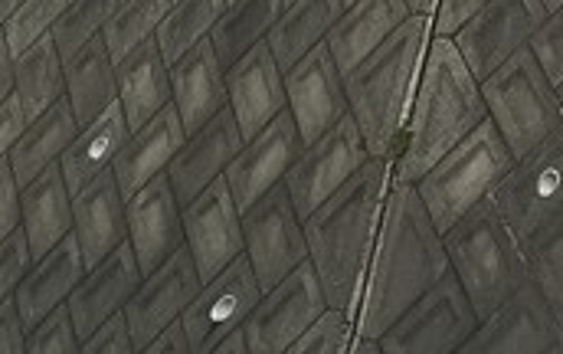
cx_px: 255
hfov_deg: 11.4
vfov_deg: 6.3
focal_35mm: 183
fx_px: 2812
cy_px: -901
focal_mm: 4.15
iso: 25
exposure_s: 1/1538
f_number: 2.2
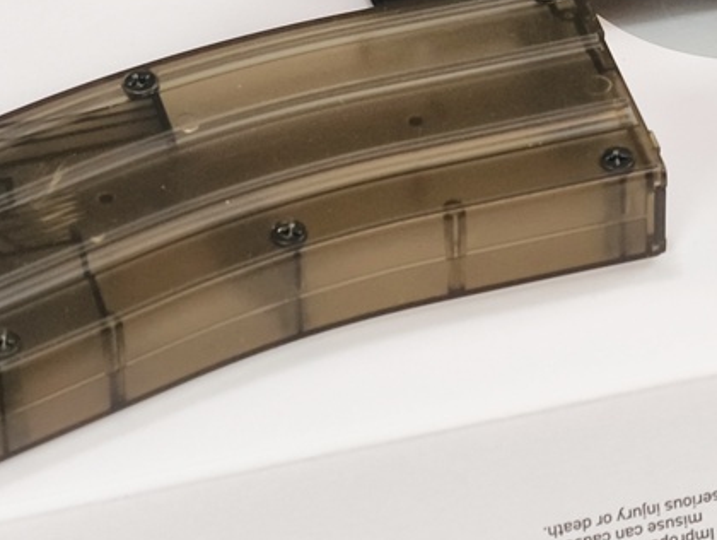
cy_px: -43
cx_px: 744
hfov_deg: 8.1
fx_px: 5039
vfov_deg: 6.1
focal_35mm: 243
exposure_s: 1/30
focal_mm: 22.48
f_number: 2.67
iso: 830
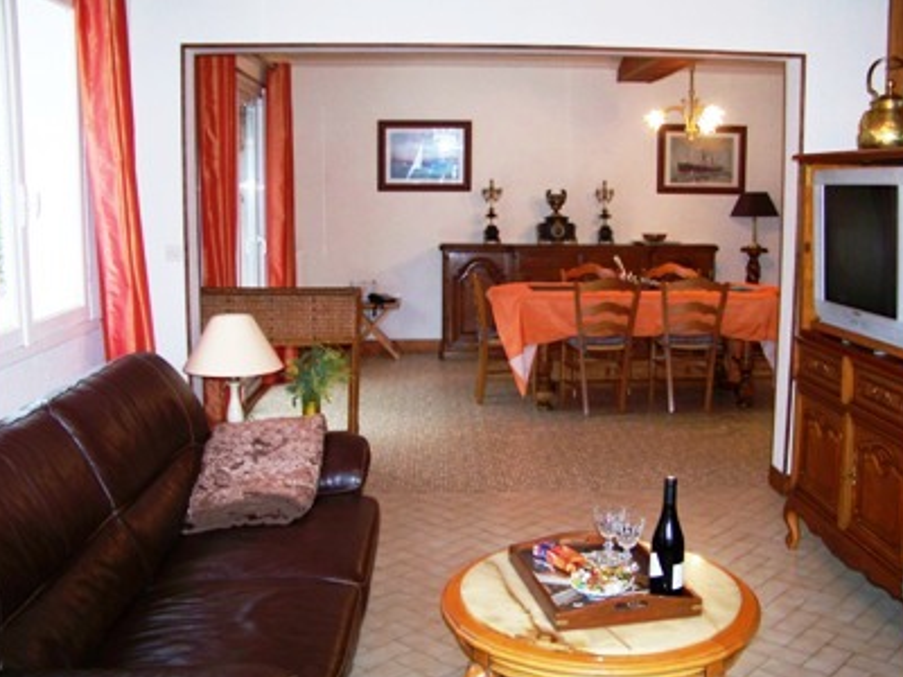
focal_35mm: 37
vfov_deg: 38.7
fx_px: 965
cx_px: 497
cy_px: 341
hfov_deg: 50.1
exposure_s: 1/30
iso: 200
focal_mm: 5.85
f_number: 2.8
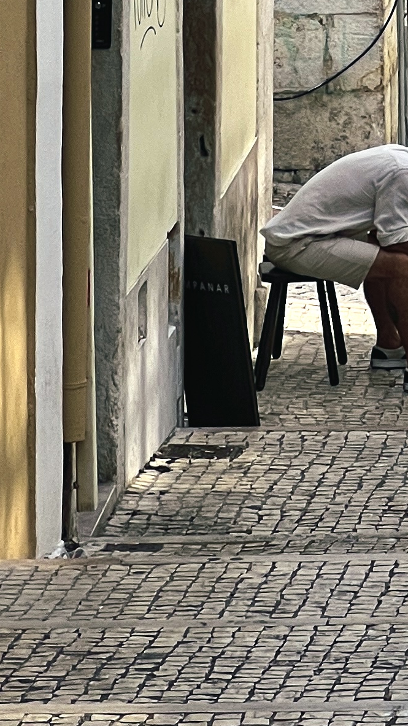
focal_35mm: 286
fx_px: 5503
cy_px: -489
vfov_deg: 7.4
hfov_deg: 4.2
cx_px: 885
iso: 32
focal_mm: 9
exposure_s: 1/633
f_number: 2.8
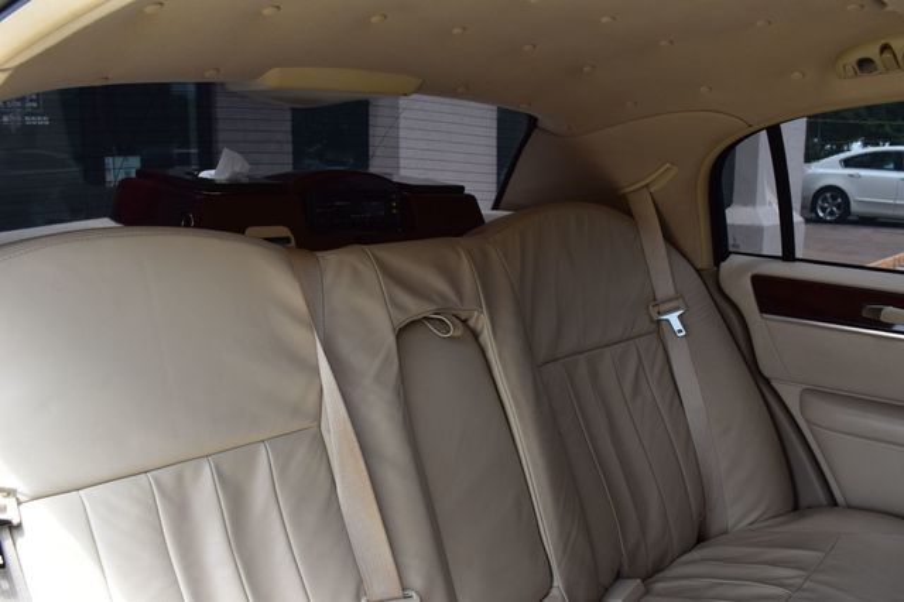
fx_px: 791
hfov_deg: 59.5
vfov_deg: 41.7
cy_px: 301
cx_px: 452
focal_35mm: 32
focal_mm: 21
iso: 400
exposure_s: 1/125
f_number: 9
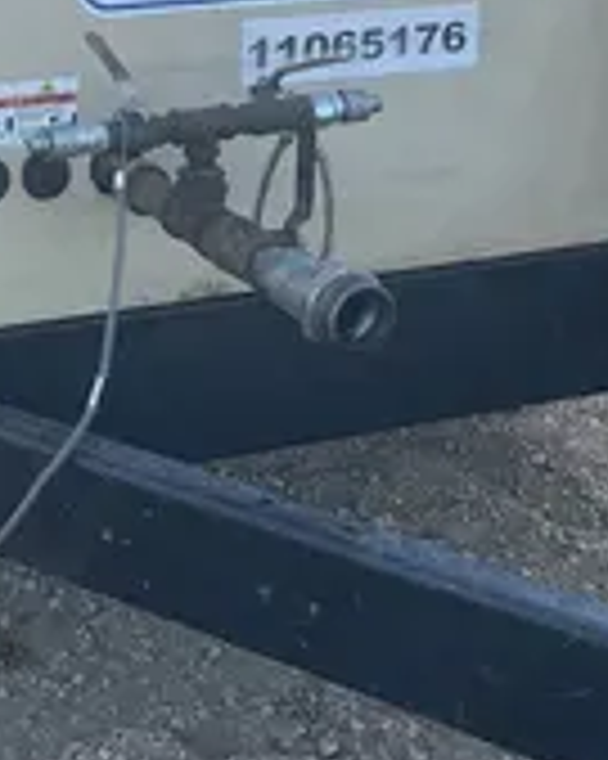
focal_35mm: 110
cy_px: 443
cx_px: 288
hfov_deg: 14.0
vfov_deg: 17.5
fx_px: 2476
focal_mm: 4.2
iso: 32
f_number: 1.6
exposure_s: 1/530
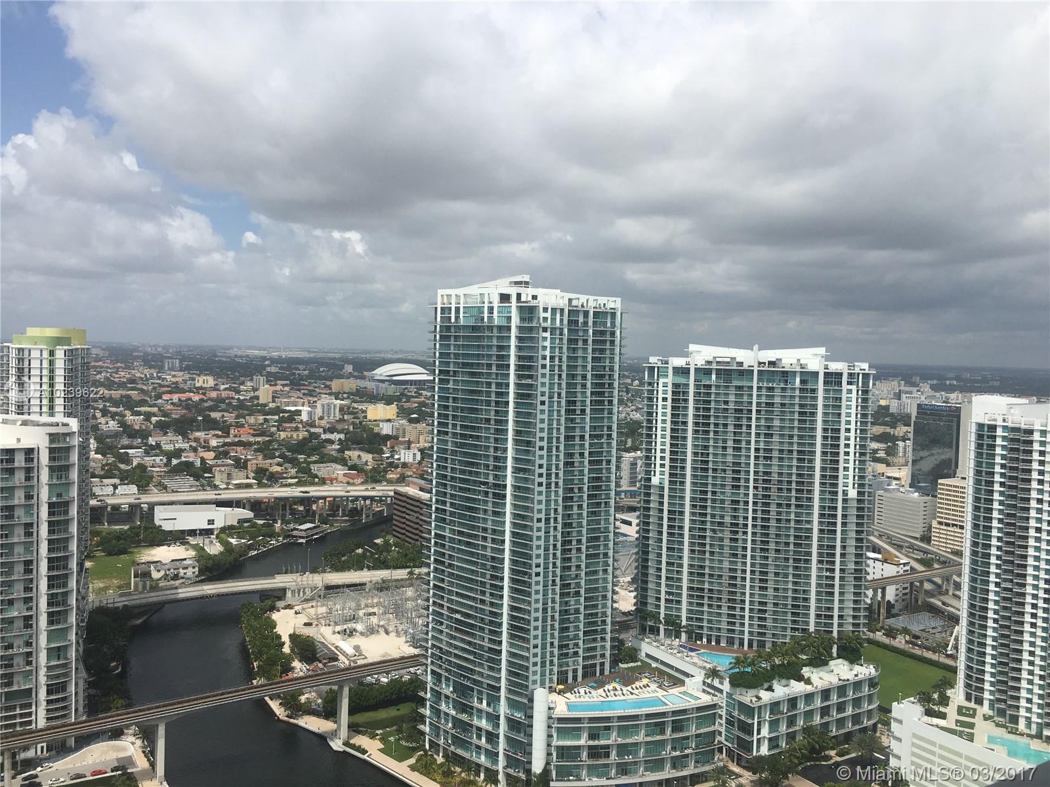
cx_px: 525
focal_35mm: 29
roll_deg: -1.9
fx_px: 880
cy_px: 394
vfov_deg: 48.2
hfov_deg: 61.7
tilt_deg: -2.5
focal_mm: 4.15
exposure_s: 1/2849
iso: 25
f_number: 2.2
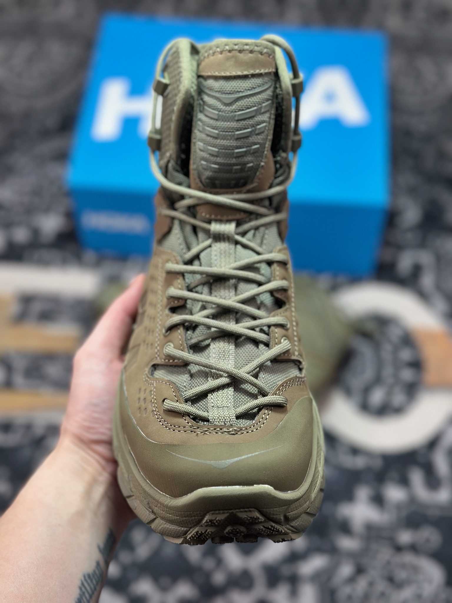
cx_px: 226
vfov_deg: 39.7
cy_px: 302
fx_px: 836
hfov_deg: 30.3
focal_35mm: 48
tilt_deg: -56.4
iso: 80
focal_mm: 6.86
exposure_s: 1/460
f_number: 1.78
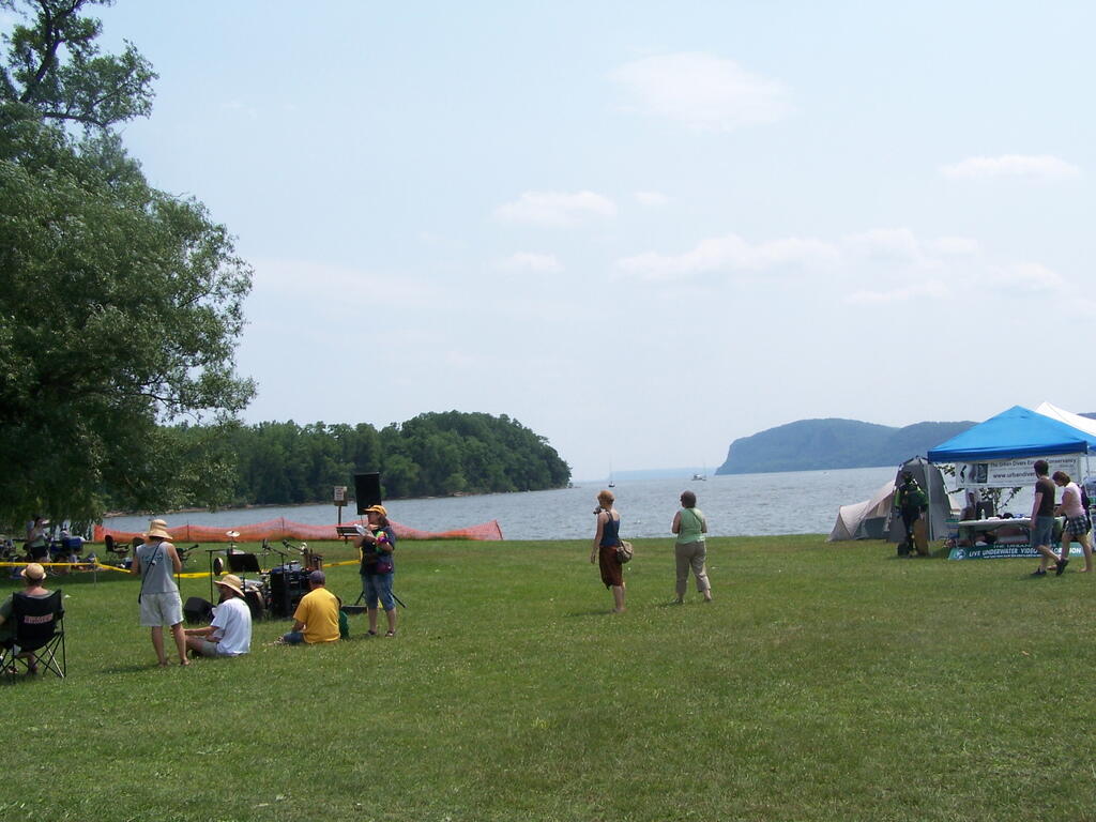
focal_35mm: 38
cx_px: 548
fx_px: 1203
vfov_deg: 37.7
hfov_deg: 49.0
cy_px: 411
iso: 80
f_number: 5.6
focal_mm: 6.3
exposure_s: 1/640
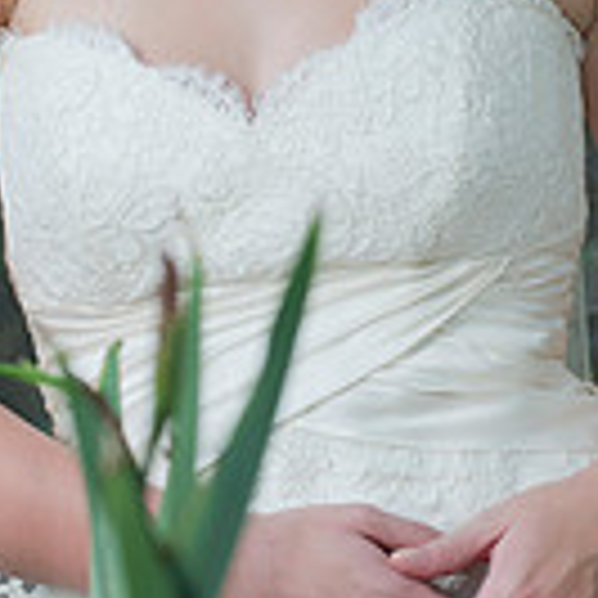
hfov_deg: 4.9
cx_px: 335
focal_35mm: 359
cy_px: 49
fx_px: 7017
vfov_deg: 4.9
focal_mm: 125
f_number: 5.6
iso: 400
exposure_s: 1/60
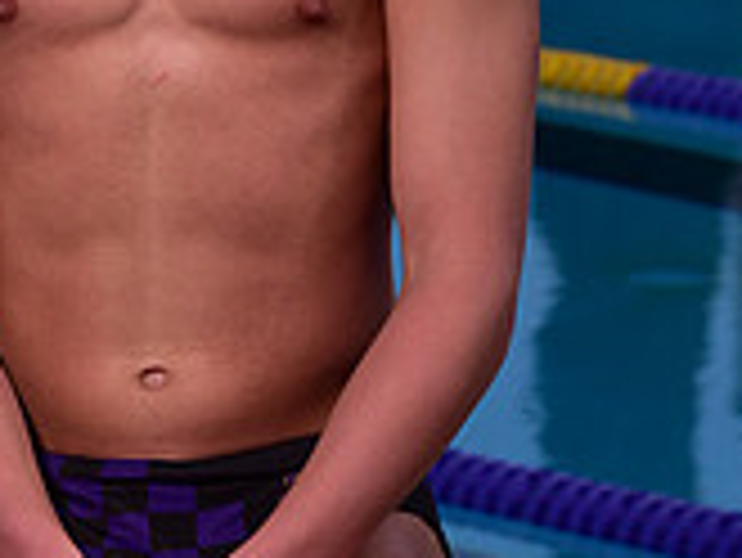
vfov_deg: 3.4
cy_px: -256
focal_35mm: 440
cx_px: 133
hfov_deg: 4.5
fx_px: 9438
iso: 80
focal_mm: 130
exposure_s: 1/250
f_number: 9
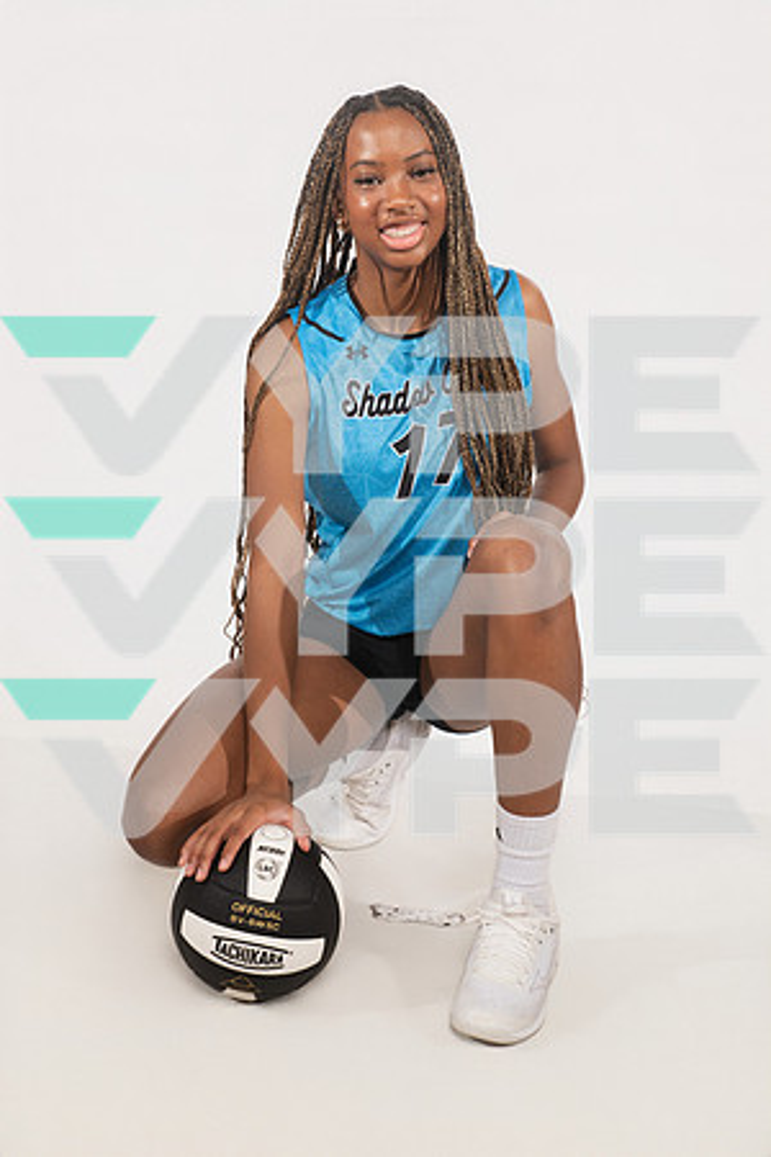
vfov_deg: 38.2
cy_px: 578
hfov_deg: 26.0
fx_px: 1670
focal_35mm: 52
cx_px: 386
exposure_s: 1/320
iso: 500
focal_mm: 52
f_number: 7.1
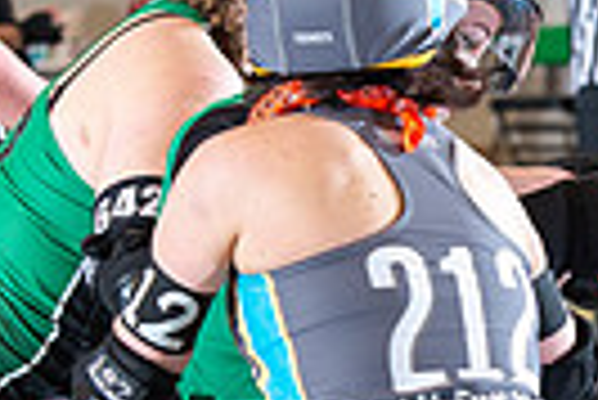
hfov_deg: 4.7
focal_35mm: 436
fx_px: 7250
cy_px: 456
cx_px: 674
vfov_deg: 3.2
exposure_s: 1/160
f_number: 5.6
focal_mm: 100
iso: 640
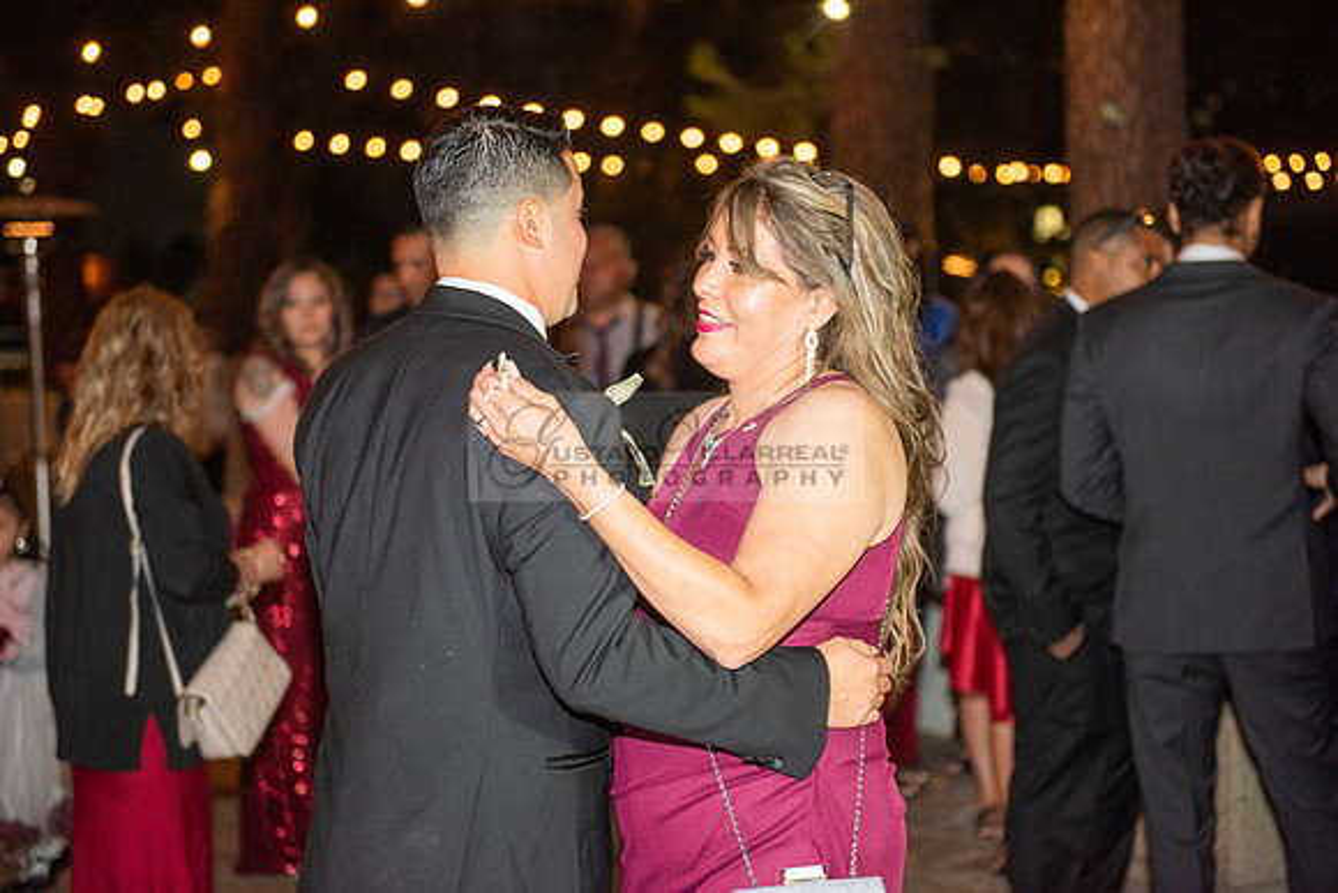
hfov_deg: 28.8
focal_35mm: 70
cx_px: 669
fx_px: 2602
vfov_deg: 19.5
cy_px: 446
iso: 1250
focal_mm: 70
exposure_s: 1/125
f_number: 2.8
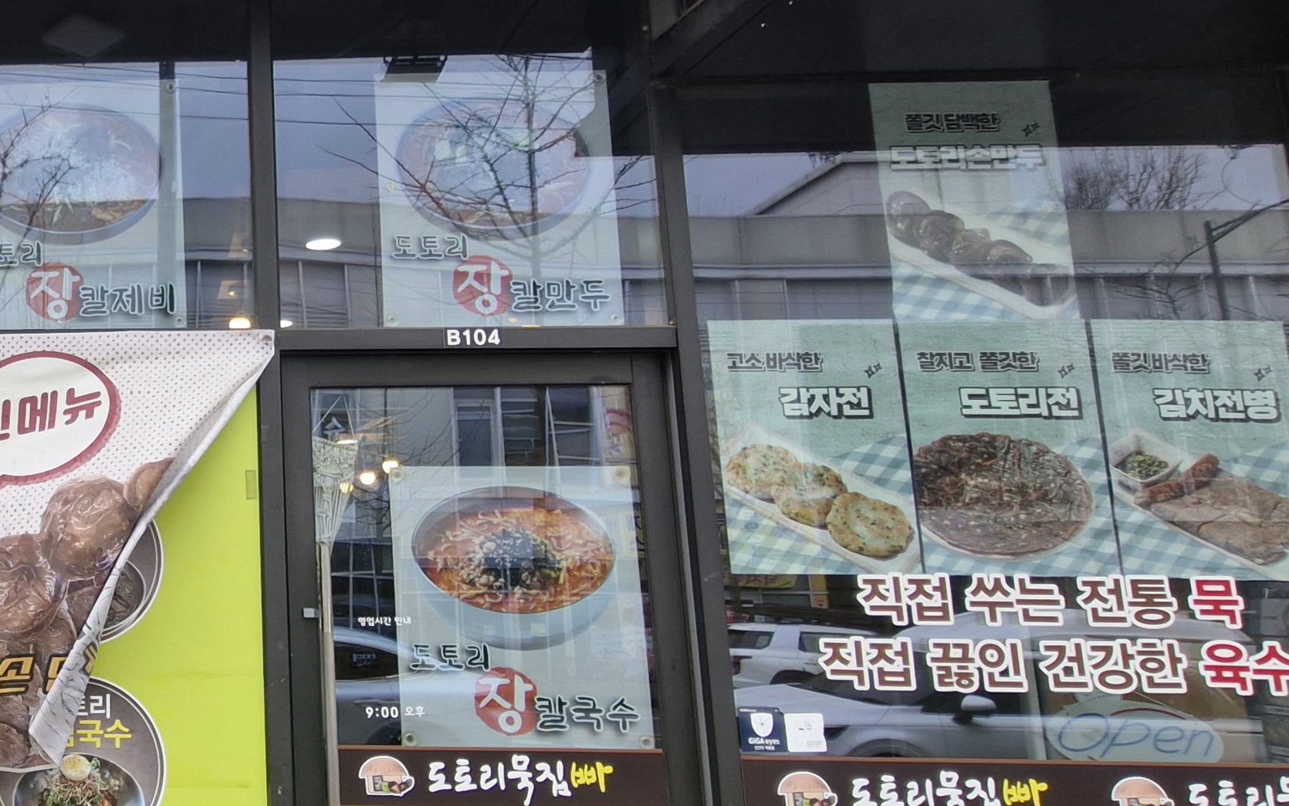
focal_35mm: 33
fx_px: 1159
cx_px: 10
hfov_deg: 48.3
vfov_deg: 38.3
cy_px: 360
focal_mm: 1.74
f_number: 2.2
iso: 50
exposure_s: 1/198
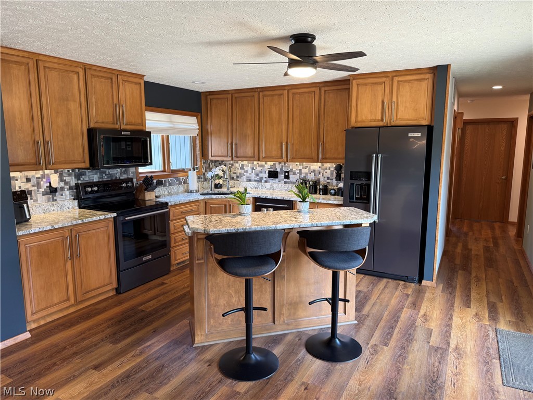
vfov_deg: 56.8
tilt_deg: -8.2
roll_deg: +0.2
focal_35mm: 24
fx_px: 370
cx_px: 266
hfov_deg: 71.6
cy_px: 200
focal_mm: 6.76
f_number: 1.78
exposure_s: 1/60
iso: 100
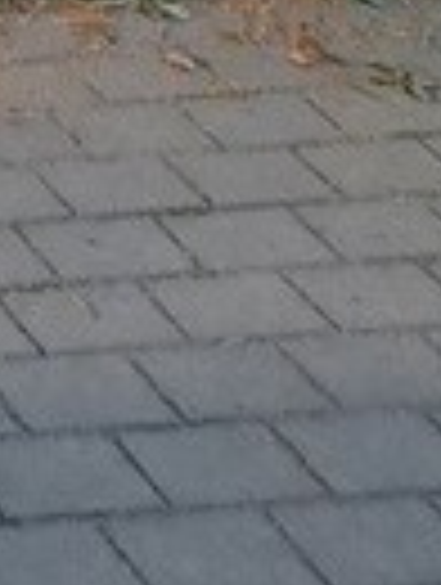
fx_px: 1575
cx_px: -958
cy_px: -1127
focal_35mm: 93
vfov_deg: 11.8
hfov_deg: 10.3
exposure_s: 1/464
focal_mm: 1.74
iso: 50
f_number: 2.2
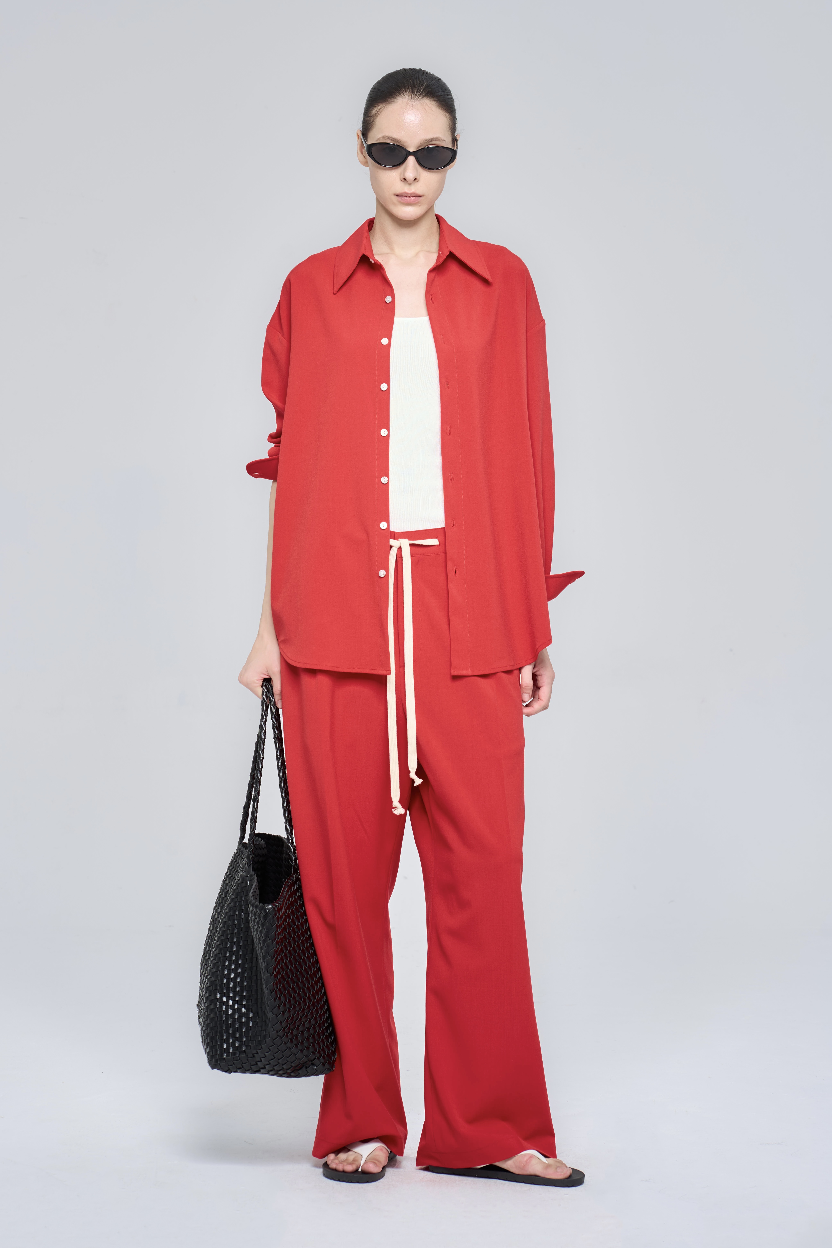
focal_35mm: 85
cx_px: 416
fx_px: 2947
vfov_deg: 23.9
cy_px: 624
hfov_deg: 16.1
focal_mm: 85
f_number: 8
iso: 200
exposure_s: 1/125
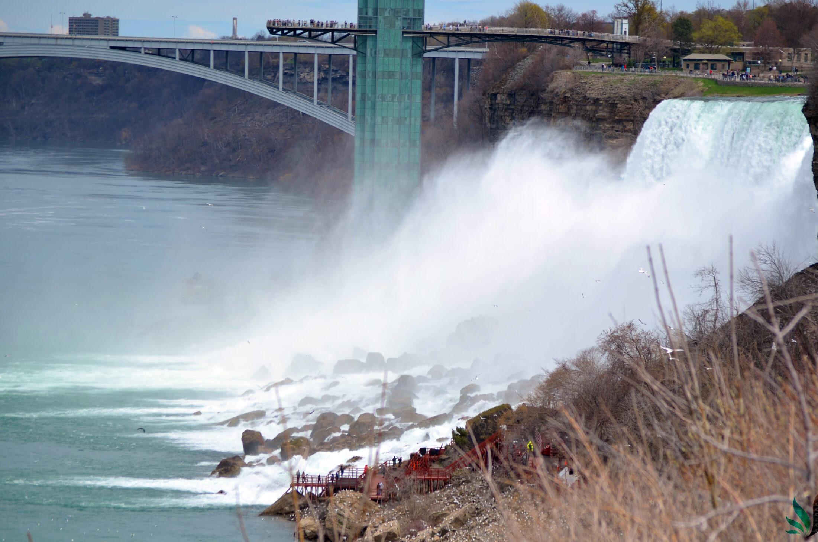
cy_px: 277
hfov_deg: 8.8
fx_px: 5342
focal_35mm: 236
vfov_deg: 5.8
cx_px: 422
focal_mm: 135
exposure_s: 1/1000
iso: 100
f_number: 5
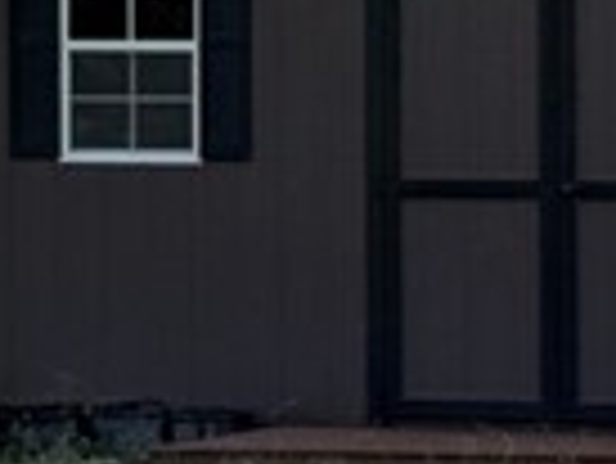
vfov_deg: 4.1
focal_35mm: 359
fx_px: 6394
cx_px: 513
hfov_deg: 5.5
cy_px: -252
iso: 100
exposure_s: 1/706
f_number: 1.78
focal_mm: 6.76
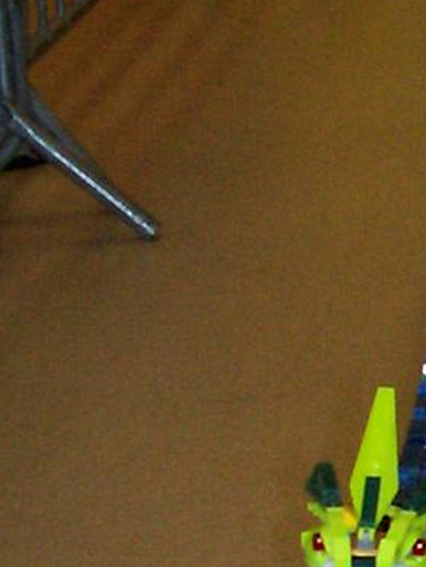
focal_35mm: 188
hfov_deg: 7.4
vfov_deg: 10.4
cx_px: 991
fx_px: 3081
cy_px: 642
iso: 140
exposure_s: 1/112
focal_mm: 5.6
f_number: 2.7
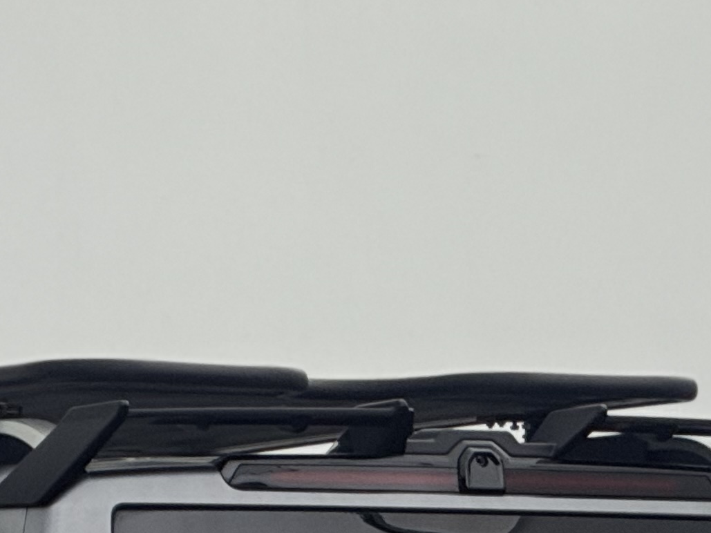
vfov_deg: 3.2
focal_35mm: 470
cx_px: -61
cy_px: 750
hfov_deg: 4.2
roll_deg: +0.1
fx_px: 9655
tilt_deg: +1.8
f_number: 2.8
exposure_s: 1/100
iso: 64
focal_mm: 15.66
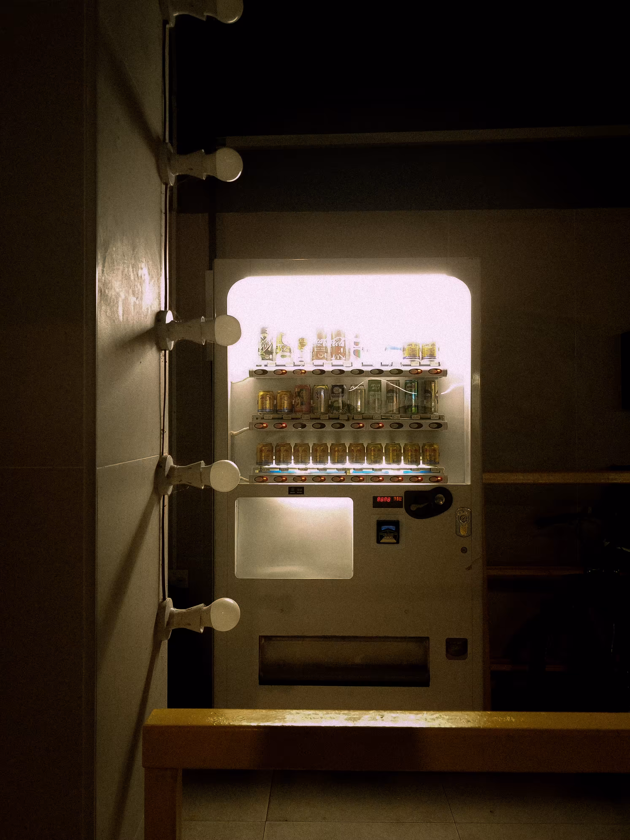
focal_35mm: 24
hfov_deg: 56.8
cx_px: 315
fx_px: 582
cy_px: 420
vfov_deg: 71.6
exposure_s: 1/6
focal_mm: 6.7
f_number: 1.8
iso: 50
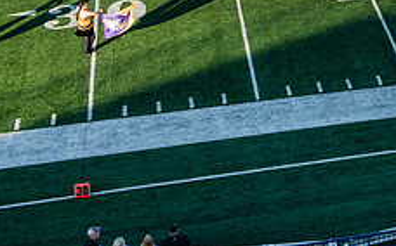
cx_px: 497
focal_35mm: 109
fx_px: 1175
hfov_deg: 18.0
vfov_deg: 11.6
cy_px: -86
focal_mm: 42
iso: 200
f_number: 5.6
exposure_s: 1/320
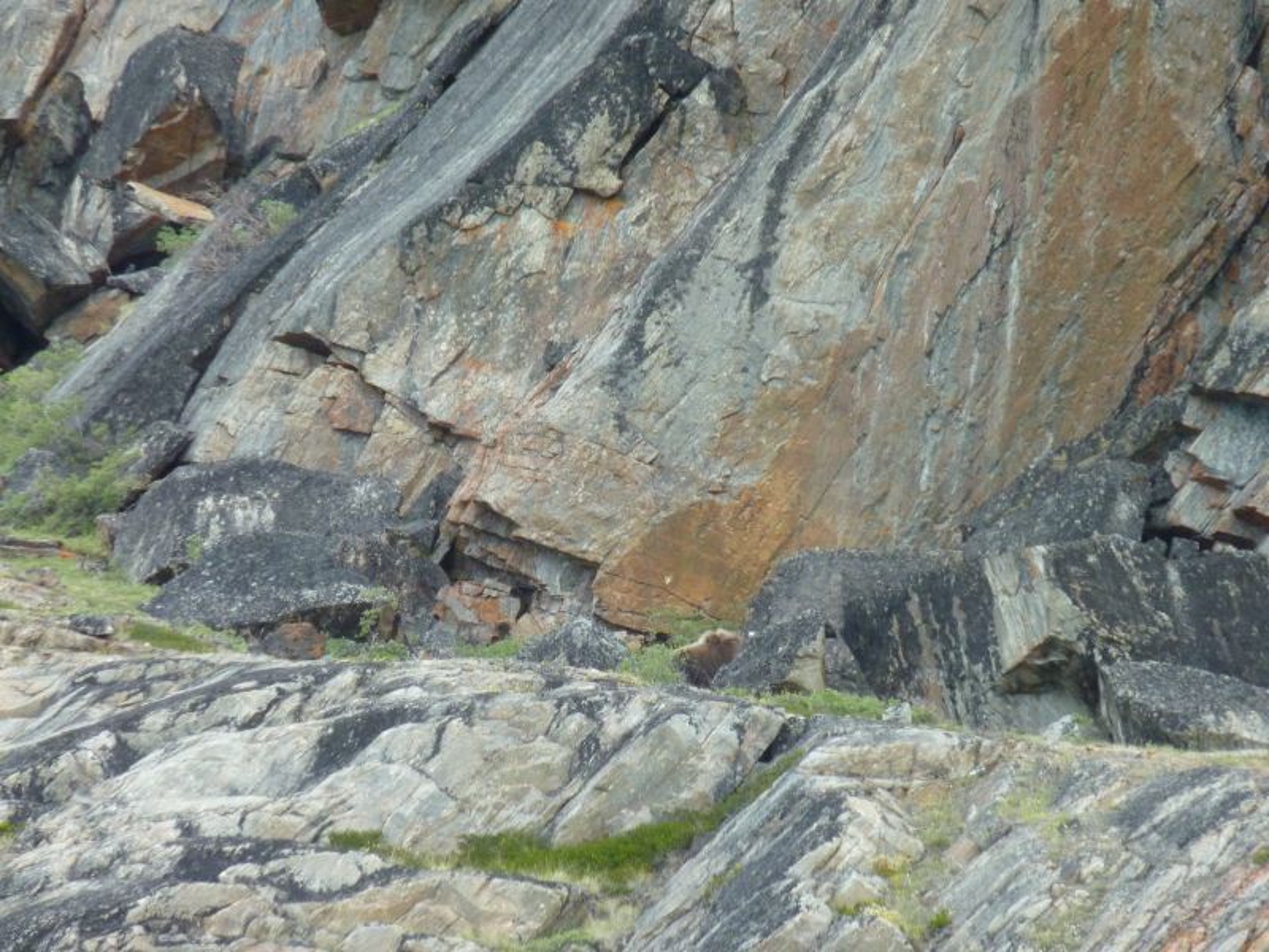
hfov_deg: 6.6
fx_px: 10998
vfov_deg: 5.0
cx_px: 634
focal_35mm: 300
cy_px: 476
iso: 250
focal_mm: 49.2
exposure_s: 1/250
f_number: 4.9
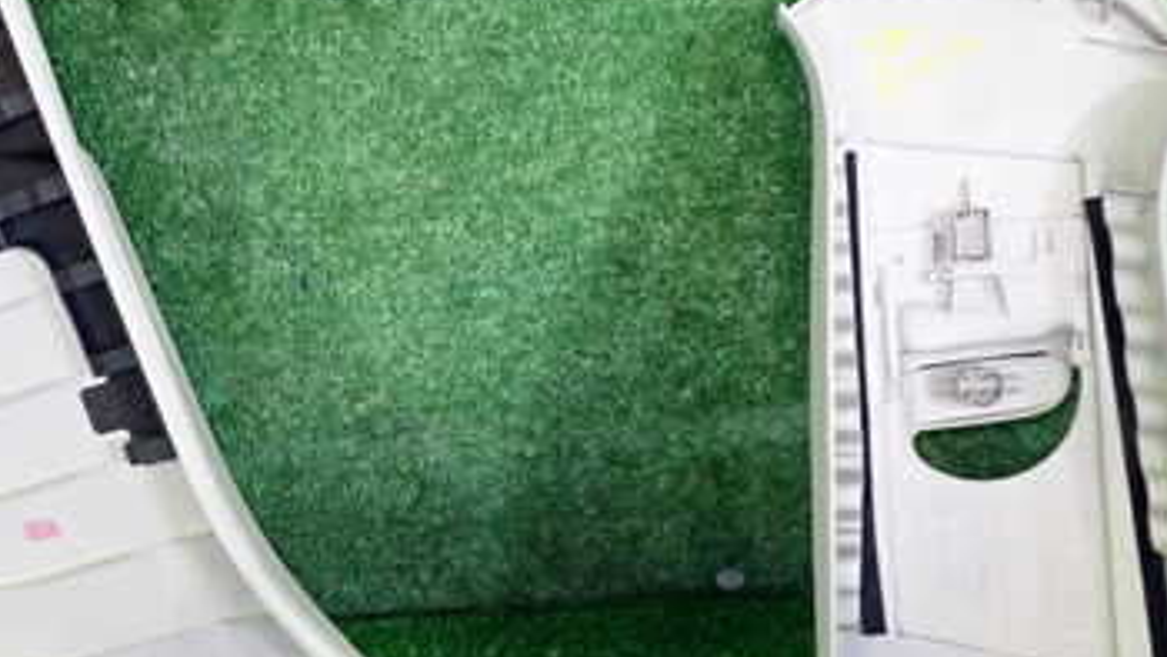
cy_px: 327
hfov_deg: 37.0
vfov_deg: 21.5
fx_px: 1733
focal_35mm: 56
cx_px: 437
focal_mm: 5.4
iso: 500
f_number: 2.3
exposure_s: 1/30
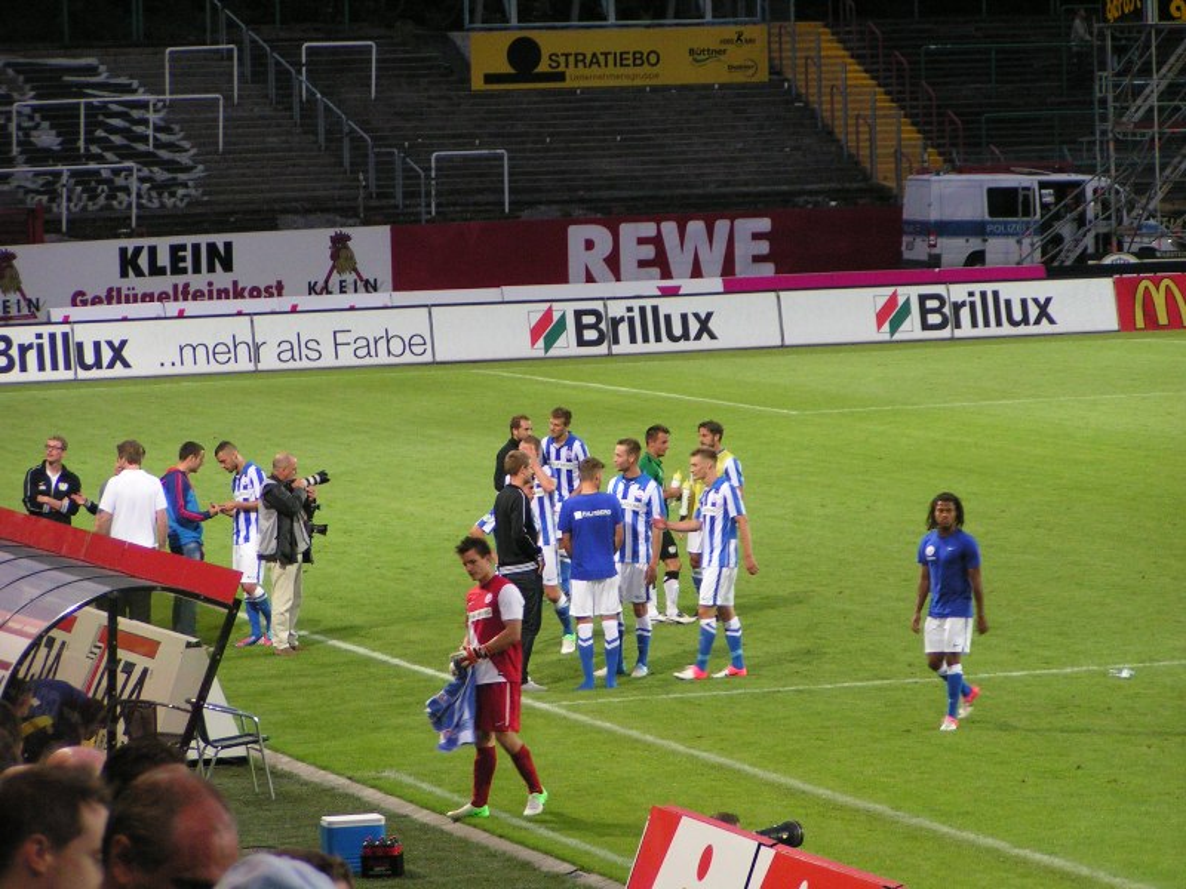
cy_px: 444
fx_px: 6750
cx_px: 593
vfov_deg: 7.5
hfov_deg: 10.0
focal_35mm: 197
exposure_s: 1/80
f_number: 3.5
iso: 200
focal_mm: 30.1
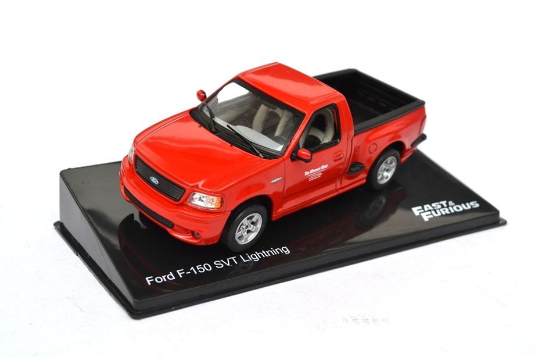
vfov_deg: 26.5
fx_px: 758
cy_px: 178
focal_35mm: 51
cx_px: 268
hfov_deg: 38.9
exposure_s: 1/60
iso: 400
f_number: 8
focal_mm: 34
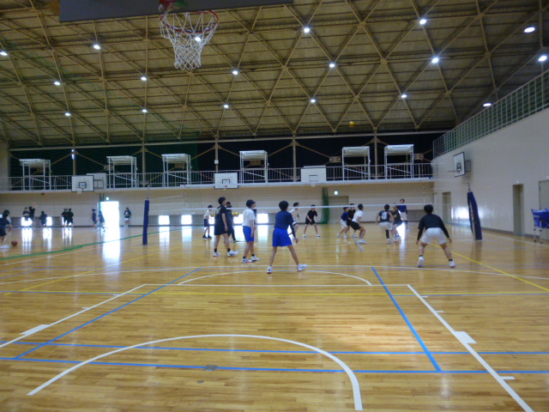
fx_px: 396
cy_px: 206
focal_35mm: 25
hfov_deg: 69.4
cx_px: 274
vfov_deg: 54.9
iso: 320
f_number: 3.1
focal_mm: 4.5
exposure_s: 1/60
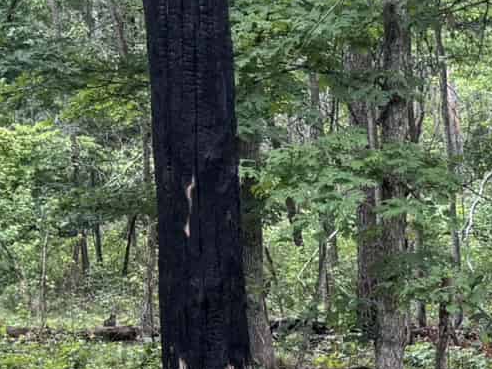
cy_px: 502
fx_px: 1421
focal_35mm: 100
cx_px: 735
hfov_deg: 17.6
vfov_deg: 14.1
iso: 80
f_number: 1.8
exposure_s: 1/121
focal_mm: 6.8
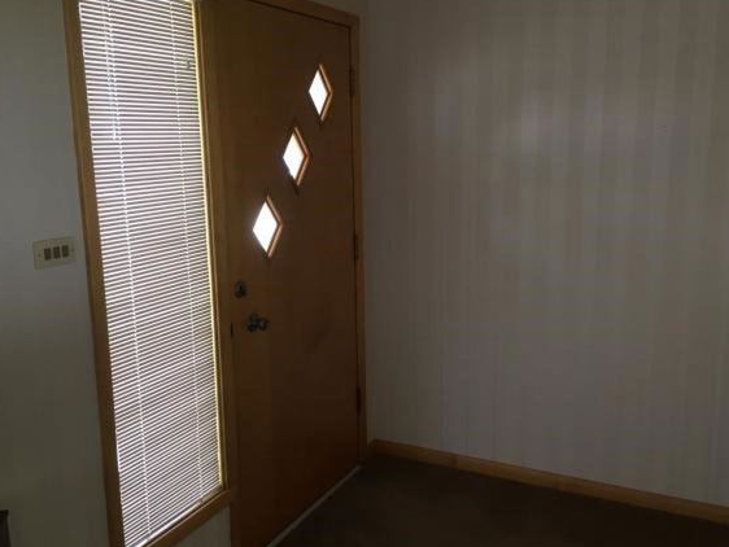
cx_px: 397
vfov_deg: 43.0
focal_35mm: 33
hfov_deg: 55.3
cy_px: 261
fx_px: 695
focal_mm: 4.15
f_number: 2.2
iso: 80
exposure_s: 1/30
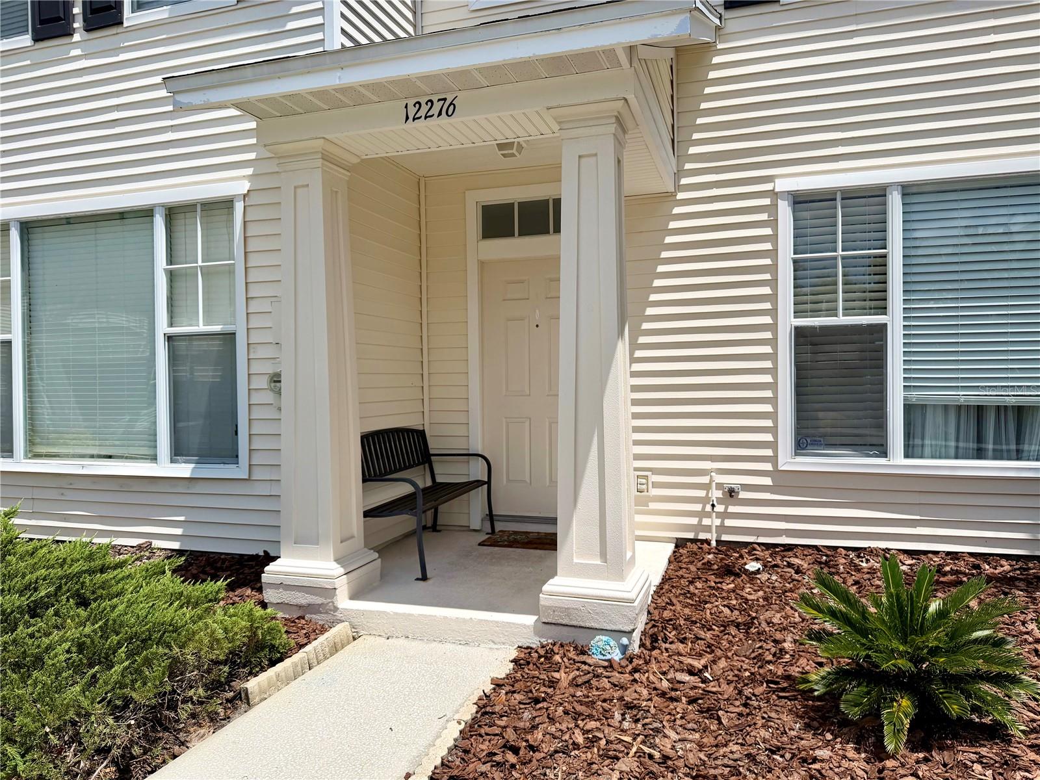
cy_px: 390
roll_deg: +1.9
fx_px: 721
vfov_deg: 56.8
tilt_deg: -1.0
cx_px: 520
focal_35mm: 24
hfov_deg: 71.6
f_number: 1.78
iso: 80
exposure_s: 1/8130
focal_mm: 6.76
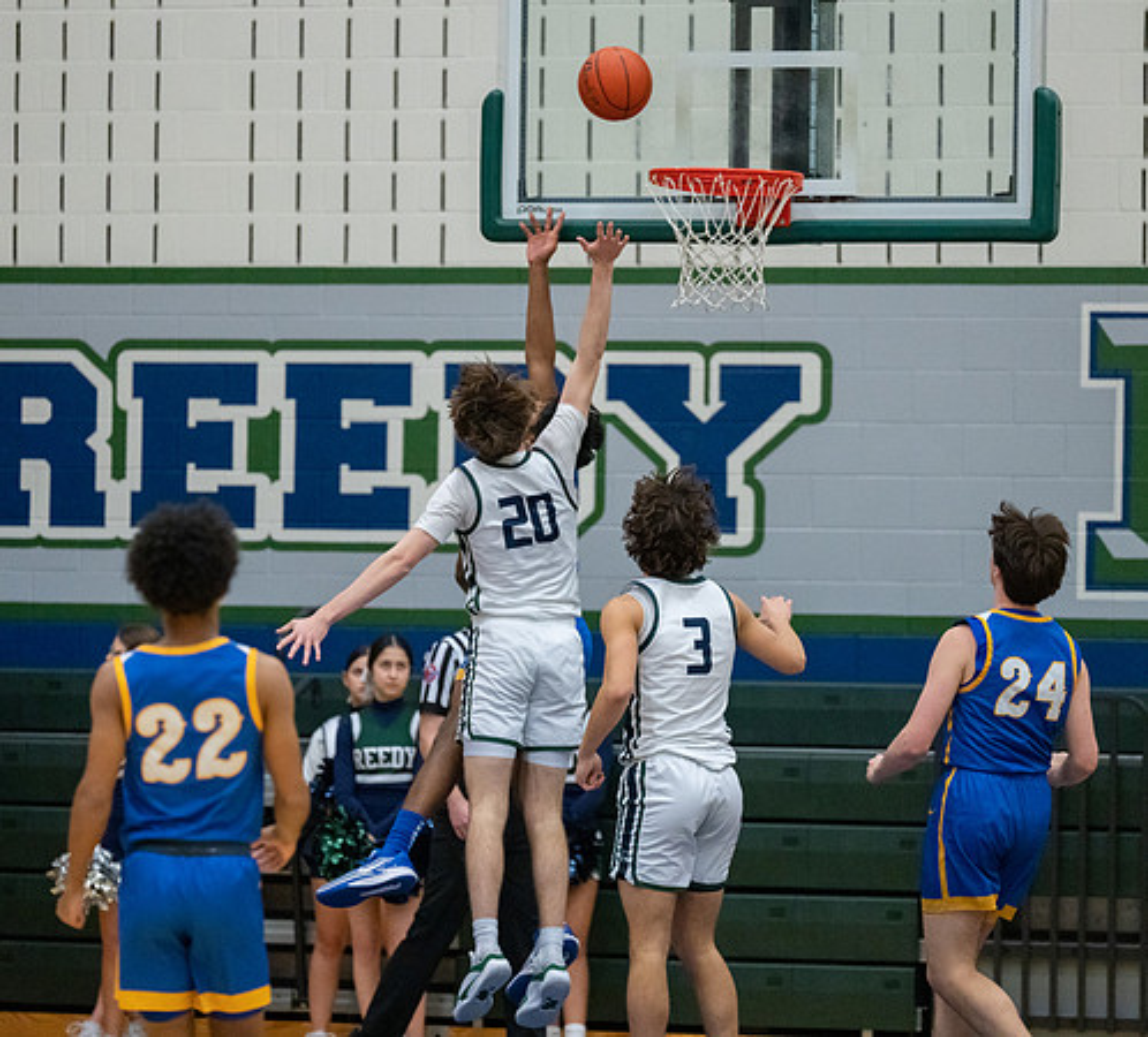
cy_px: 517
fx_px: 8795
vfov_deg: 6.8
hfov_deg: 7.5
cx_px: 528
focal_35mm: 246
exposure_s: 1/1000
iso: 5000
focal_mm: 200
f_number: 2.8
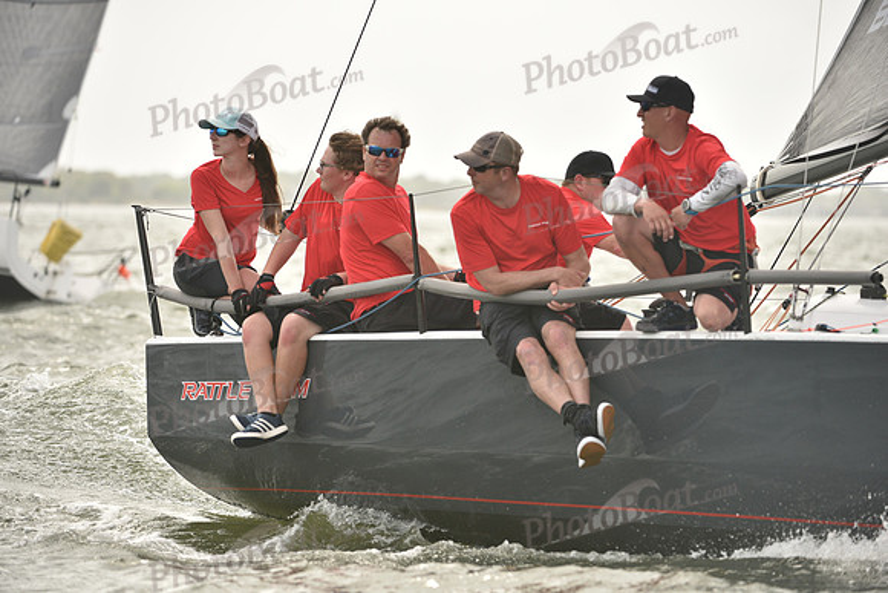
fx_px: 5921
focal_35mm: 240
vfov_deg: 5.7
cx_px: 444
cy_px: 296
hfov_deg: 8.6
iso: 320
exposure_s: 1/1250
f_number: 4.5
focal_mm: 240
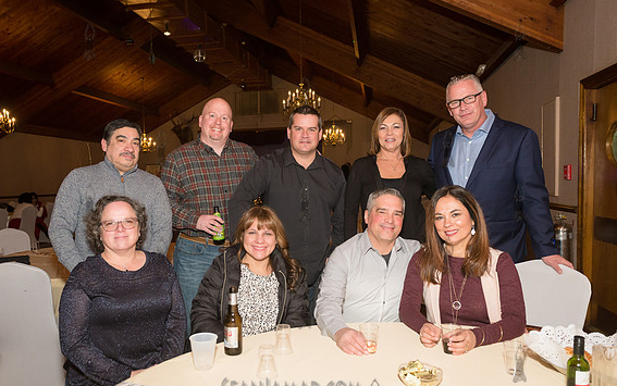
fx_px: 488
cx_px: 281
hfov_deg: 64.5
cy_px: 212
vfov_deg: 43.1
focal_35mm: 29
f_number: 4.5
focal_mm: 26
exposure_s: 1/320
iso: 1600
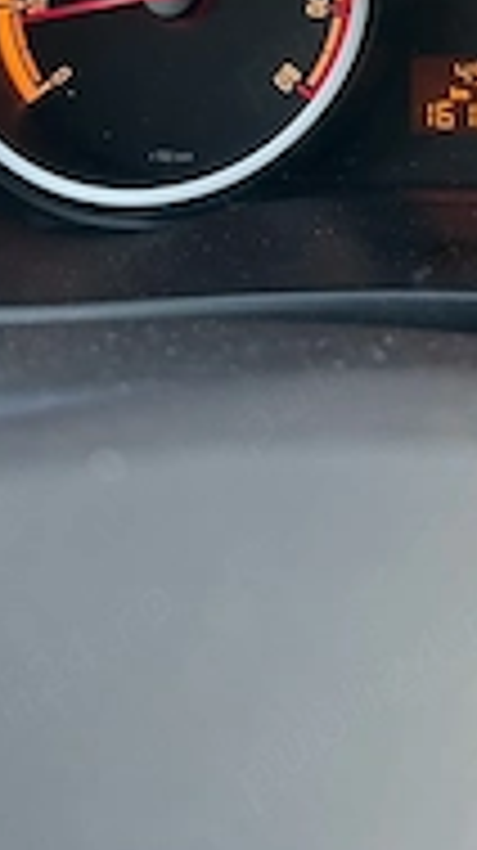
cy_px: 45
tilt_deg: -25.6
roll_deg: -0.8
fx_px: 1352
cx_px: 468
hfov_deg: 19.5
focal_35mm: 60
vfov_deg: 32.7
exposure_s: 1/54
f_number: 1.5
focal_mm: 5.7
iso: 250
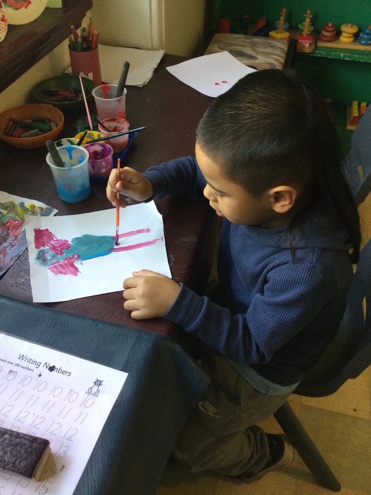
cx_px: 186
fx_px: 443
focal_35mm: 31
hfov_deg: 45.4
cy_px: 248
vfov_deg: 58.4
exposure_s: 1/33
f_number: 2.4
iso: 160
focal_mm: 3.3
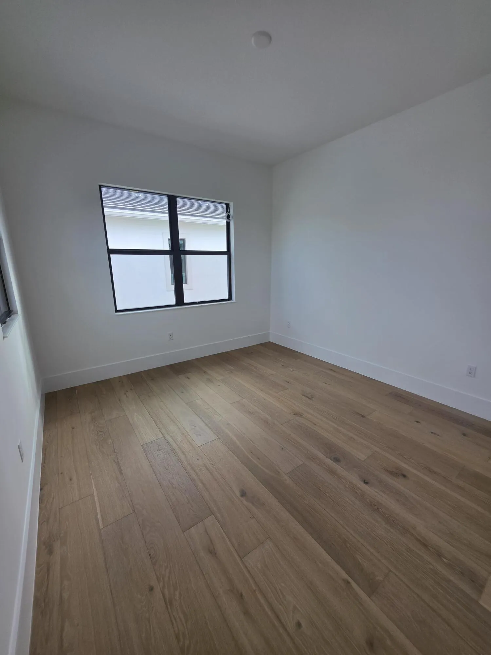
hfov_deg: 89.9
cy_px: 328
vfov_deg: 106.2
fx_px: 246
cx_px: 246
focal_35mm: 13
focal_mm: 2.2
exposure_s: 1/120
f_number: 1.9
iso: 25
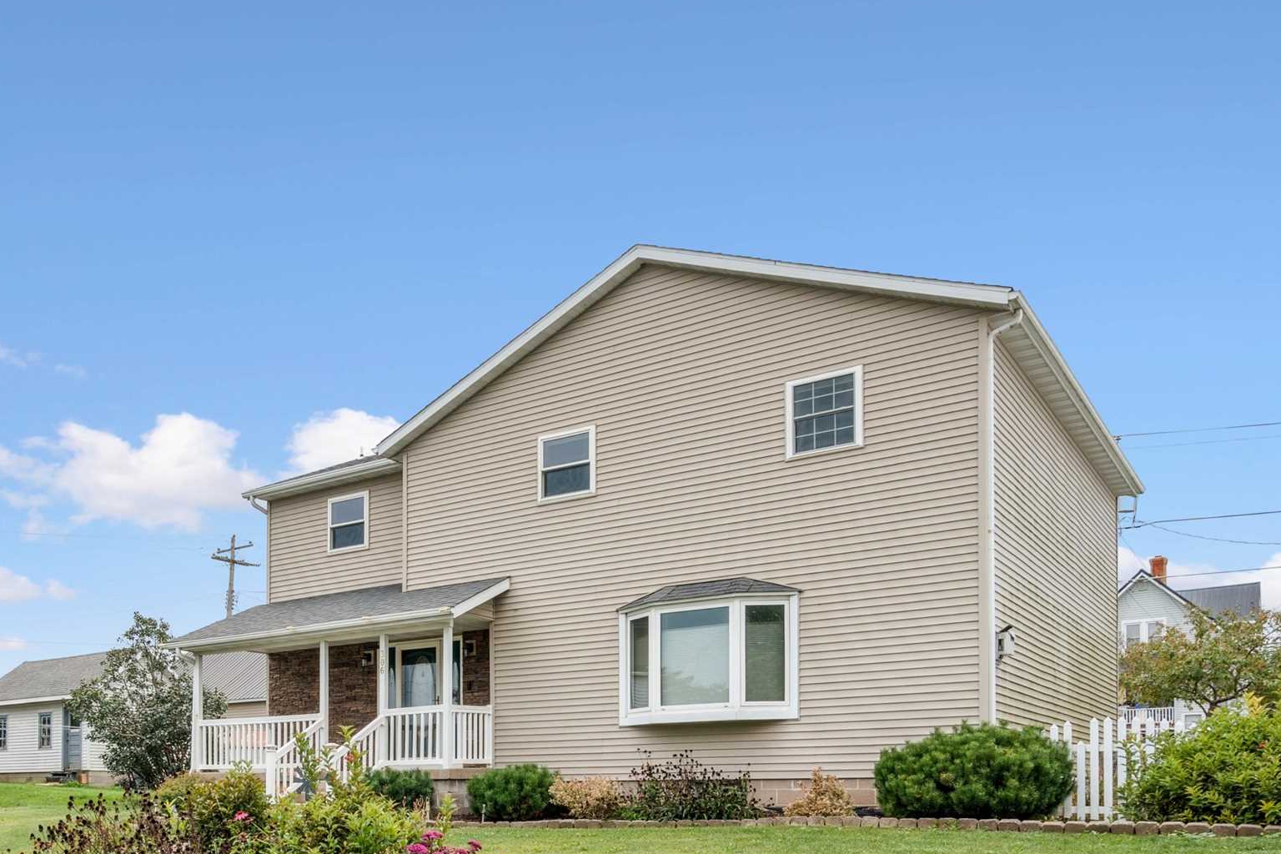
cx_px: 348
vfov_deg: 38.5
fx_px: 1139
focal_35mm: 32
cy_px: 753
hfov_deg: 56.3
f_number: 10
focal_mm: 16
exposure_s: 1/200
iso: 250
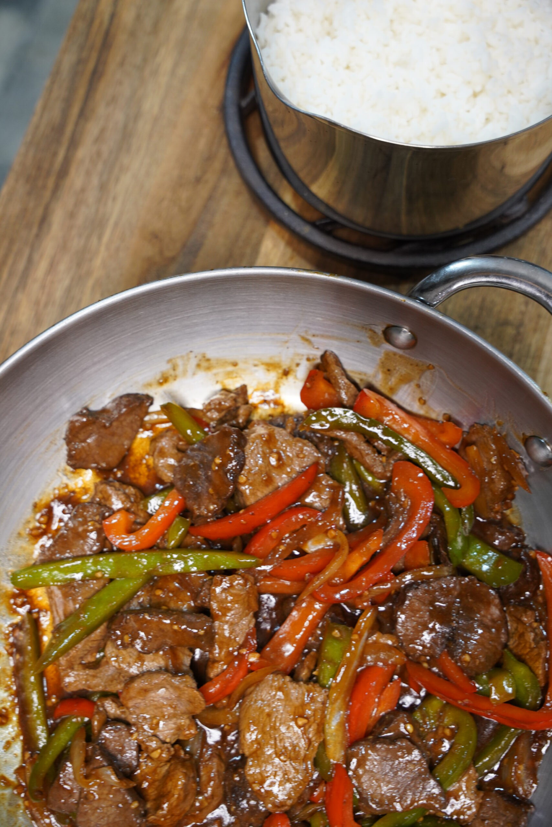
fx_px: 906
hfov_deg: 33.9
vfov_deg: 49.1
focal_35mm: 39
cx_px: 276
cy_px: 414
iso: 800
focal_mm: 39.4
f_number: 4
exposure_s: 1/60
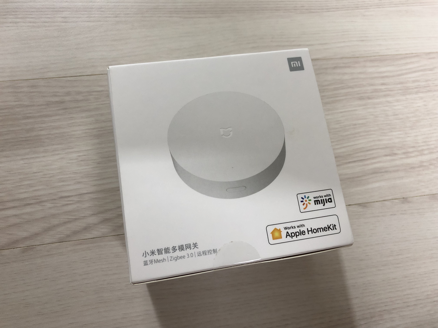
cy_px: 164
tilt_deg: -75.4
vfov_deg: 49.7
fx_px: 354
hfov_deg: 63.4
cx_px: 219
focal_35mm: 28
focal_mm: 4
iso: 40
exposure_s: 1/24
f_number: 1.8
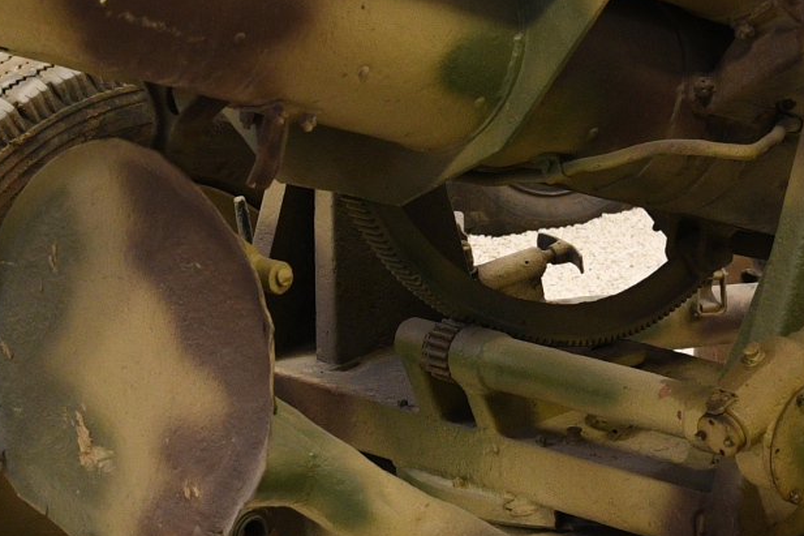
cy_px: 260
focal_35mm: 144
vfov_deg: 9.5
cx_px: 609
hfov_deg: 14.2
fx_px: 3215
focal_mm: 25
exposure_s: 1/60
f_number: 4
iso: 800
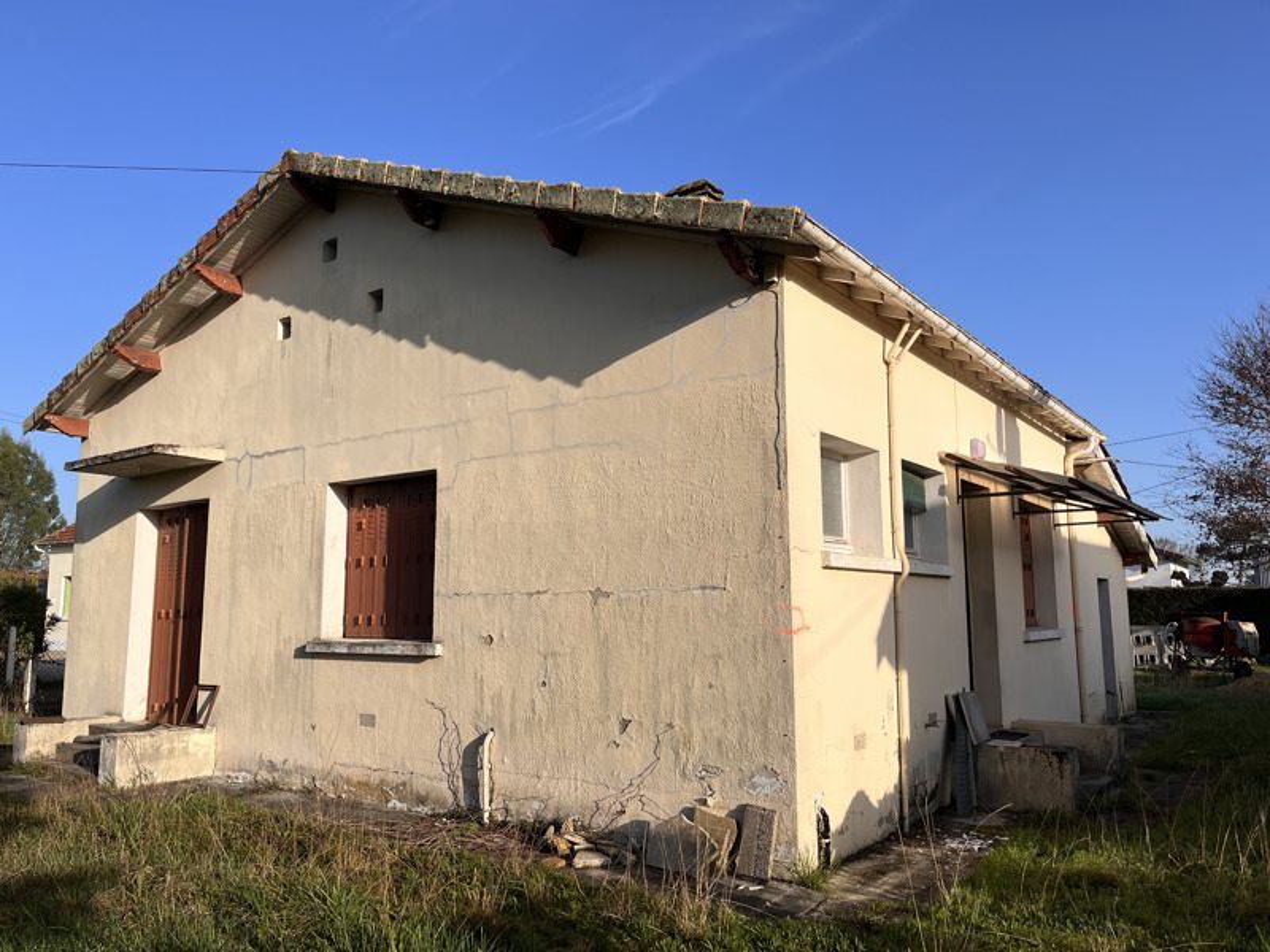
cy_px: 476
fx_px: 954
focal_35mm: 26
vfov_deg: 53.1
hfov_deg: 67.3
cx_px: 635
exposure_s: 1/4016
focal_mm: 5.1
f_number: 1.6
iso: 50
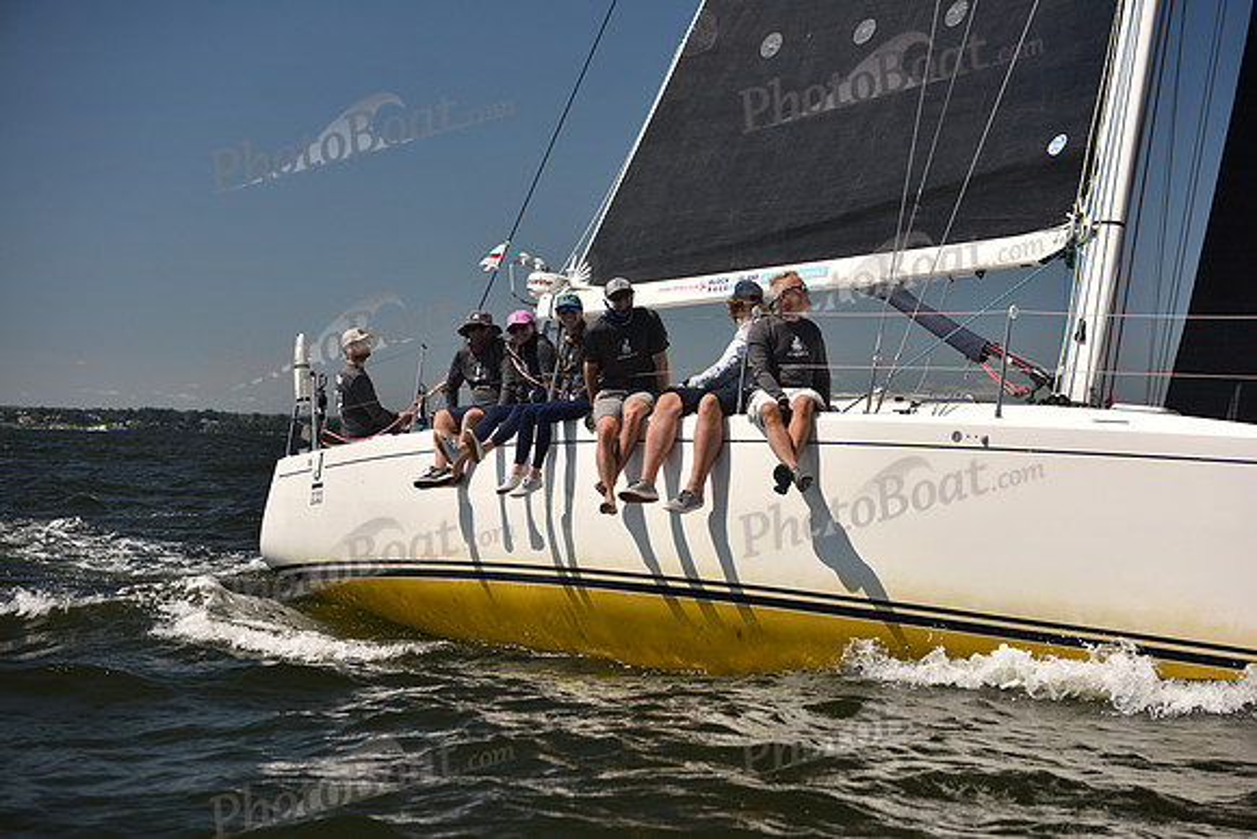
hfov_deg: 28.8
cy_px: 420
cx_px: 628
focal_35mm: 70
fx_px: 2445
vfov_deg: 19.5
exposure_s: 1/1600
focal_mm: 70
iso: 250
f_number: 4
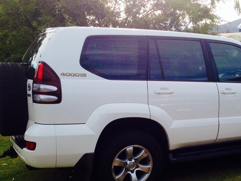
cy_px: 115
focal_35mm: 52
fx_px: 362
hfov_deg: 36.2
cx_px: 172
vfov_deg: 27.9
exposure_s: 1/686
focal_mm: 4.12
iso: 50
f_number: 2.4
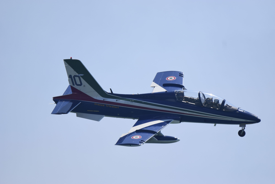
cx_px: 138
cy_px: 92
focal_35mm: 900
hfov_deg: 2.3
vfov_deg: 1.5
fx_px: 6874
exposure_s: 1/2000
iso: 320
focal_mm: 600
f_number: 8
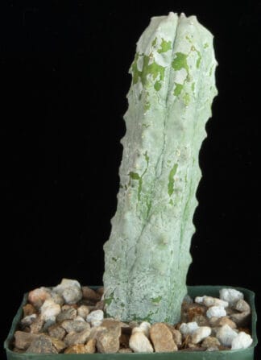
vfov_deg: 12.9
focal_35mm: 155
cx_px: 154
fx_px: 1591
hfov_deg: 9.4
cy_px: 116
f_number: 36
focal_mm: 60
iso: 100
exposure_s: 6
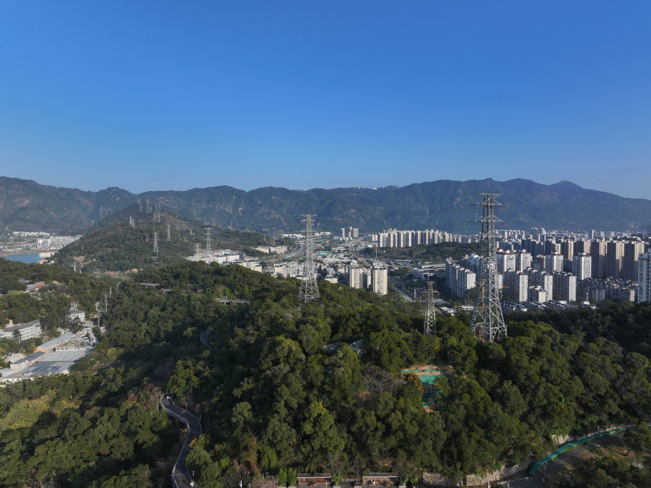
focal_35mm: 24
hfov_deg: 71.6
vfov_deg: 56.8
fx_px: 451
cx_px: 326
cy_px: 244
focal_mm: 12.29
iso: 100
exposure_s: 1/240
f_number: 8
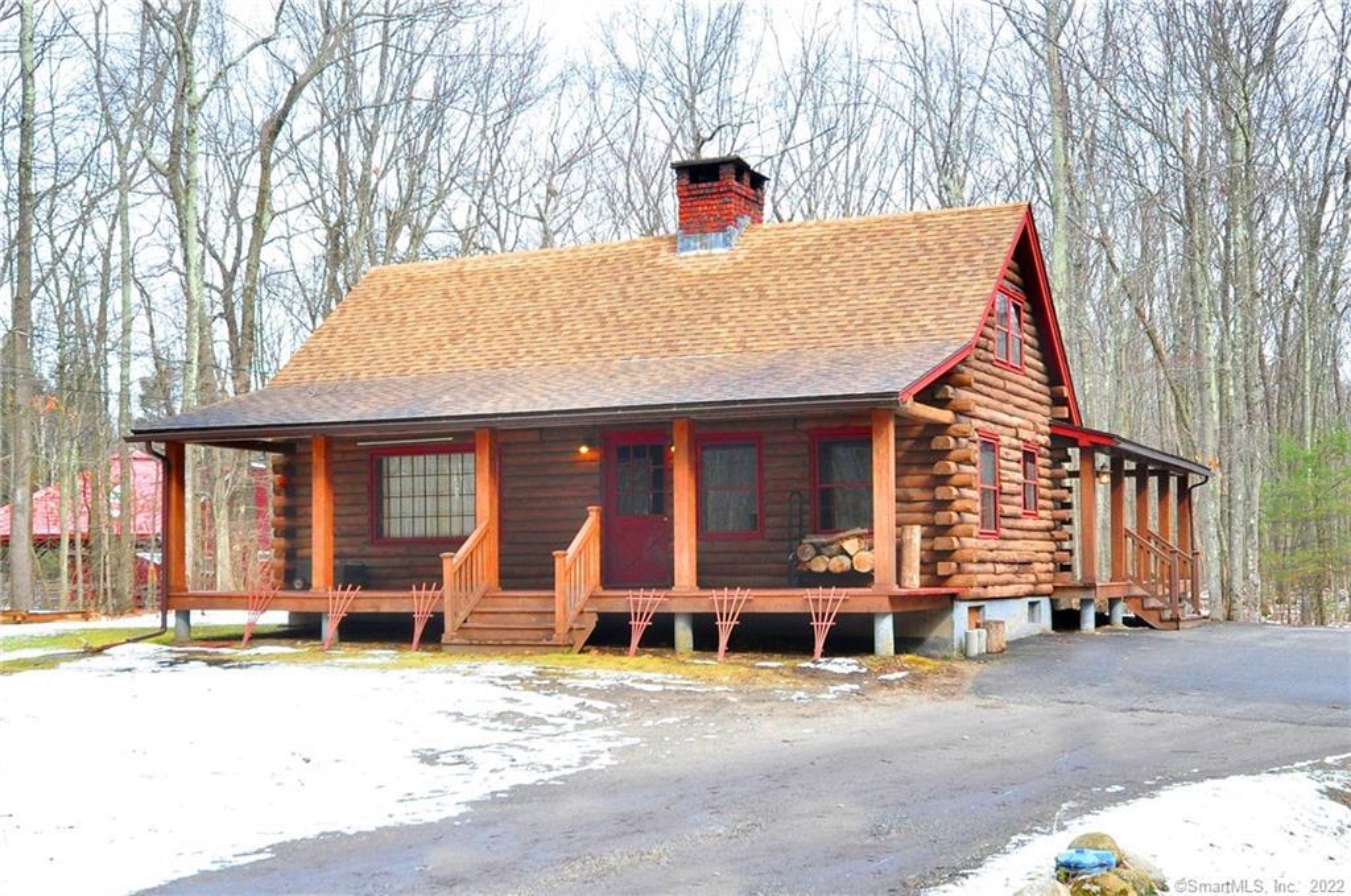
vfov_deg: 43.5
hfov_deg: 62.0
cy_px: 448
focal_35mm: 30
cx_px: 676
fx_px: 1124
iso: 800
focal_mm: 20
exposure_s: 1/250
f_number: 7.1
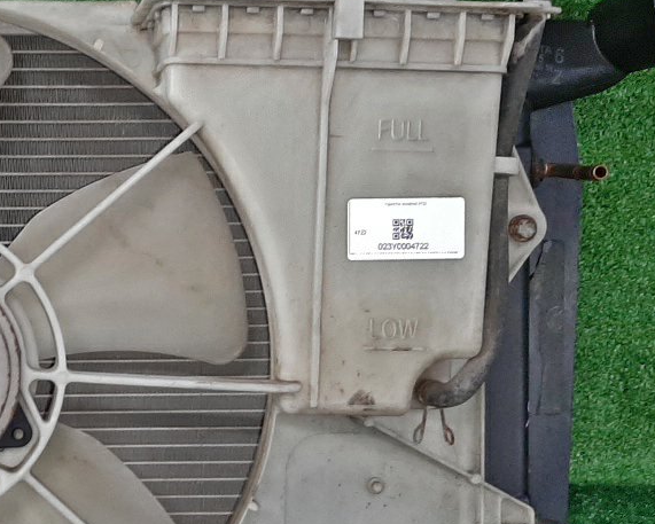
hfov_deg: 27.7
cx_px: -14
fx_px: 1241
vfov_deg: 23.8
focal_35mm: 64
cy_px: 313
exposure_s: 1/33
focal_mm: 3.93
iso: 168
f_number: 1.7
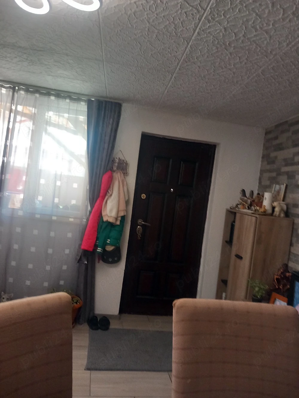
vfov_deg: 65.3
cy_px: 199
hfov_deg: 51.4
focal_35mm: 27
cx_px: 150
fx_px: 311
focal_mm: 4
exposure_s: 1/25
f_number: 1.8
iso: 200
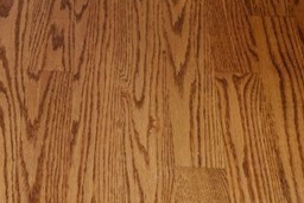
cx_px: 39
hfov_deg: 15.8
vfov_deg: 7.8
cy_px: -571
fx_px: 1081
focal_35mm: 128
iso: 200
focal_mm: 16
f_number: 3.2
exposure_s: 1/40
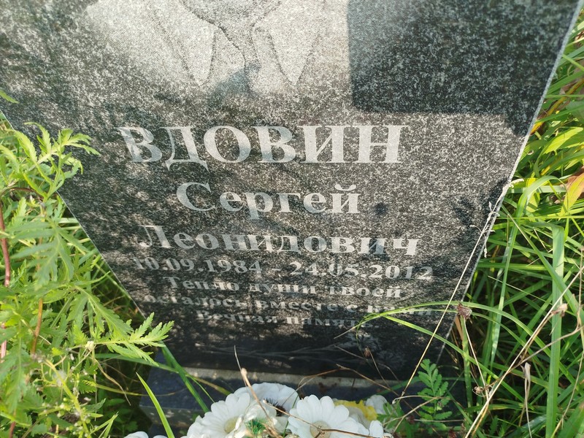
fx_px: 405
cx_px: 292
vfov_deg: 56.8
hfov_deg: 71.6
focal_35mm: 24
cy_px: 219
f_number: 1.7
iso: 50
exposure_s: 1/168
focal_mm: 5.31
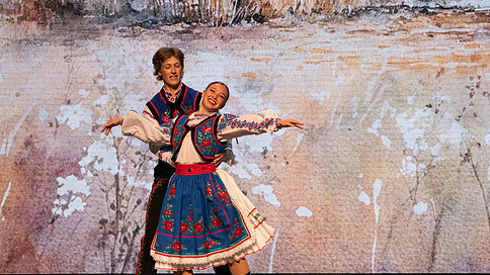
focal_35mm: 455
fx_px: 5910
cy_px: 172
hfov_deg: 4.7
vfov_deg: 2.7
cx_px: 176
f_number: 13
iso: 6400
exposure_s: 1/400
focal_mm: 294
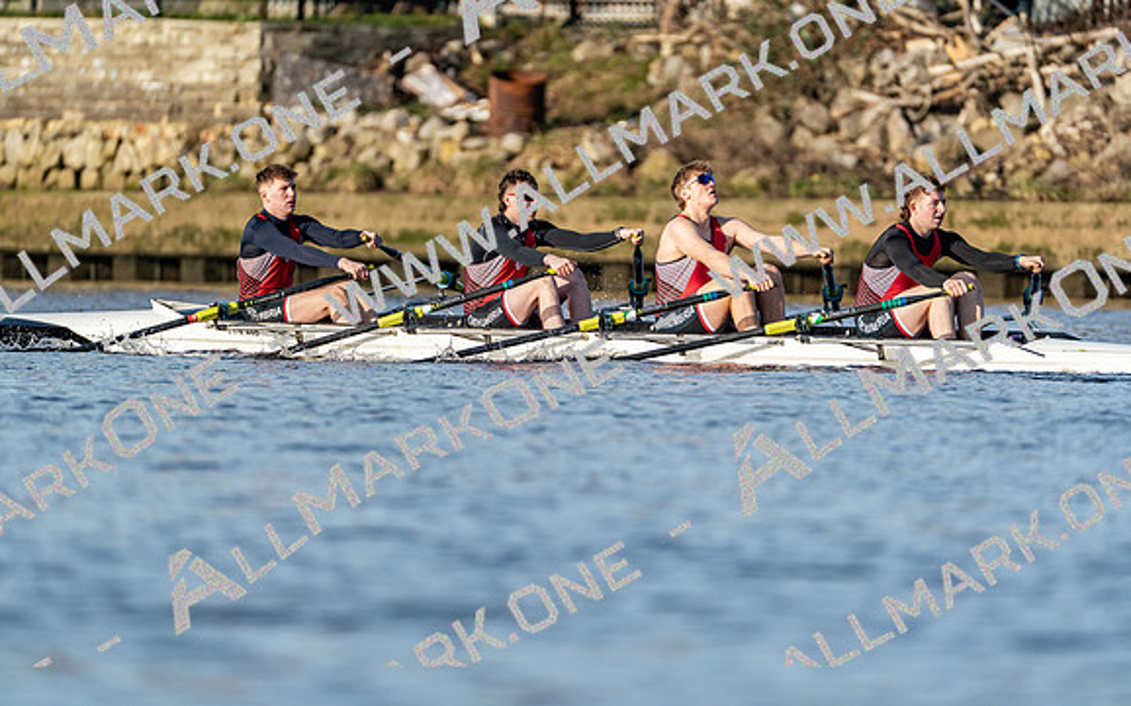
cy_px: 331
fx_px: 18922
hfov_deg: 3.4
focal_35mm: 614
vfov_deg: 2.1
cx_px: 566
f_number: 6.3
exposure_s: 1/2000
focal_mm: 600
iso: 500
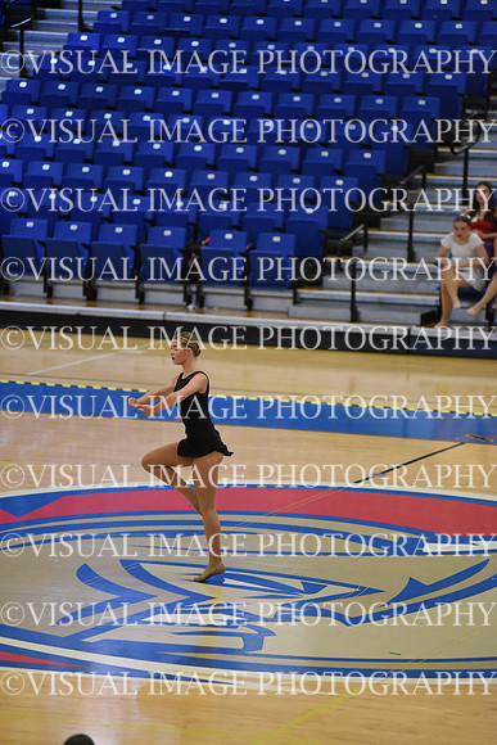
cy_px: 372
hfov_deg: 6.9
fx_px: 4139
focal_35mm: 200
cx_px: 248
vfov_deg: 10.3
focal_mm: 200
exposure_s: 1/1000
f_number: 2.8
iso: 8000
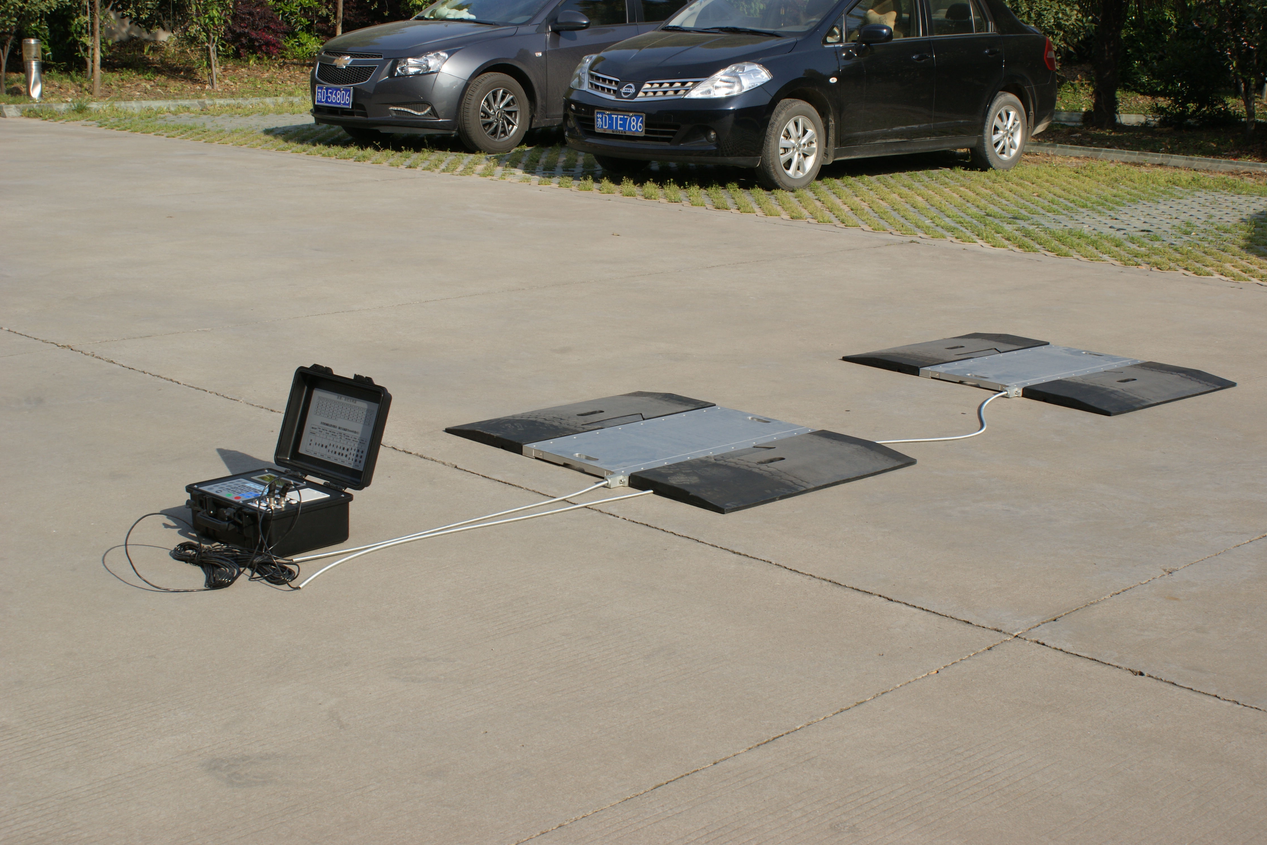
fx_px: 1883
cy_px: 425
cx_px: 643
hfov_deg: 37.2
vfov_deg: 25.3
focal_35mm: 54
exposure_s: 1/160
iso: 100
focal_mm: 35
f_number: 9
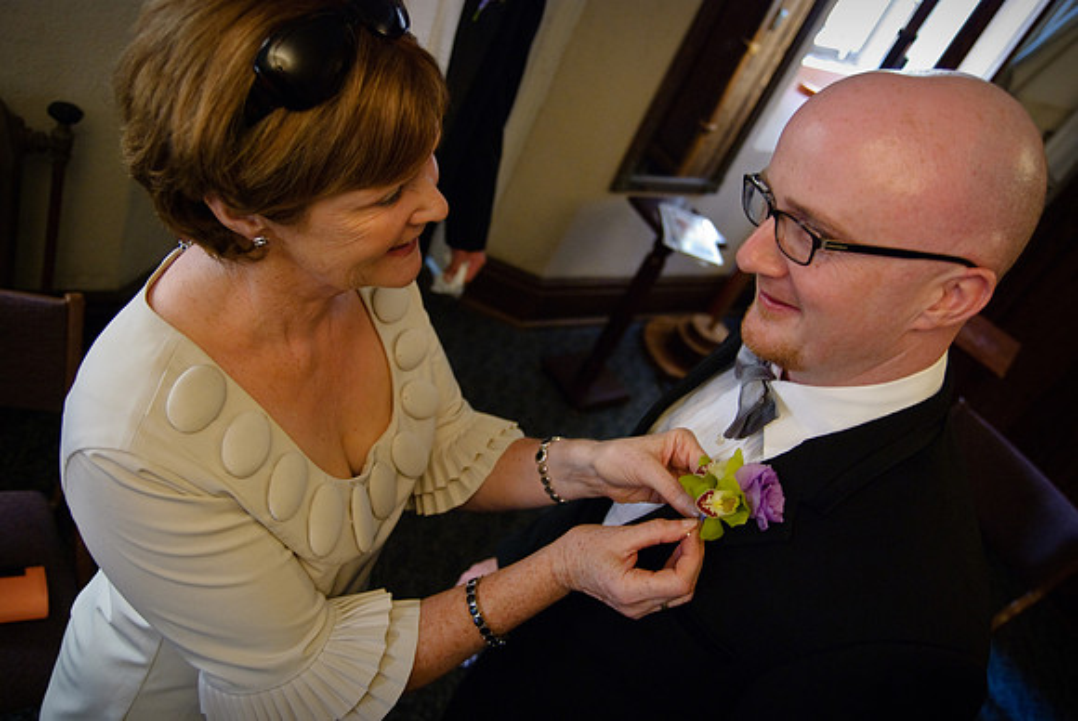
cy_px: 360
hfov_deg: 57.2
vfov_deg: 40.1
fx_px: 989
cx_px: 539
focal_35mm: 33
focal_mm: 22
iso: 800
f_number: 2.8
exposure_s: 1/25
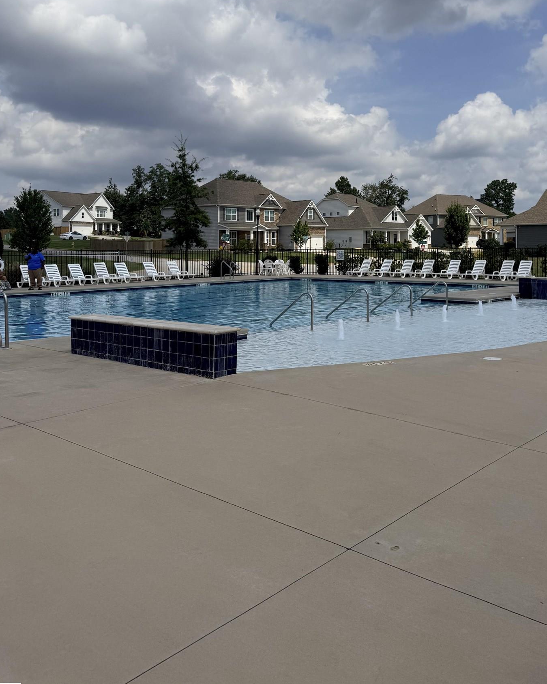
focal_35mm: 32
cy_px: 228
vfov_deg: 54.5
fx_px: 648
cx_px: 334
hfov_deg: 45.5
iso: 80
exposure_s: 1/11905
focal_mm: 6.76
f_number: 1.78
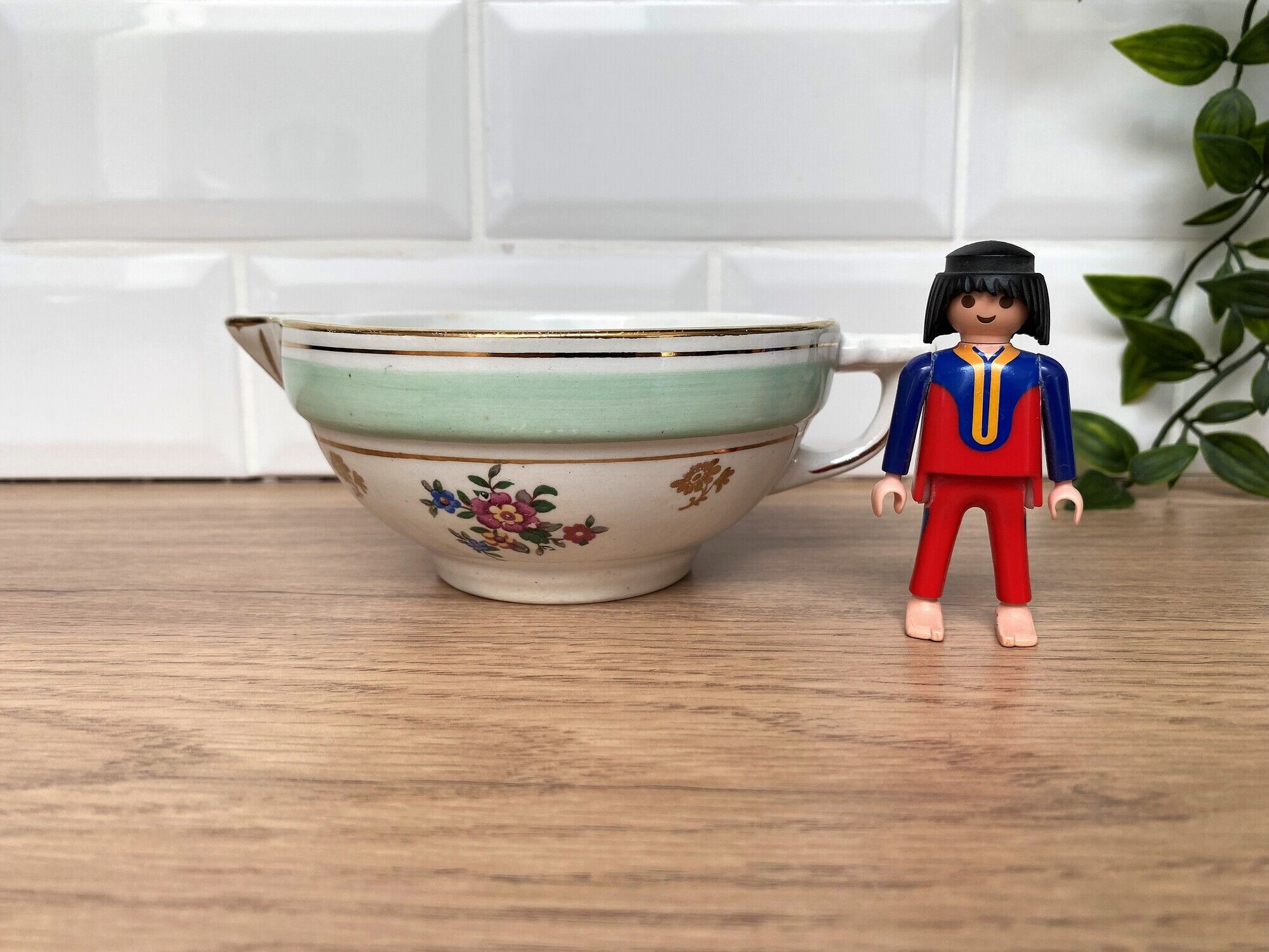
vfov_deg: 53.1
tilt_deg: -9.1
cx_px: 634
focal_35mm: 26
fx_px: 953
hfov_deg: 67.3
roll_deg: +0.0
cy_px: 476
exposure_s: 1/137
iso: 32
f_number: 1.8
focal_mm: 4.25
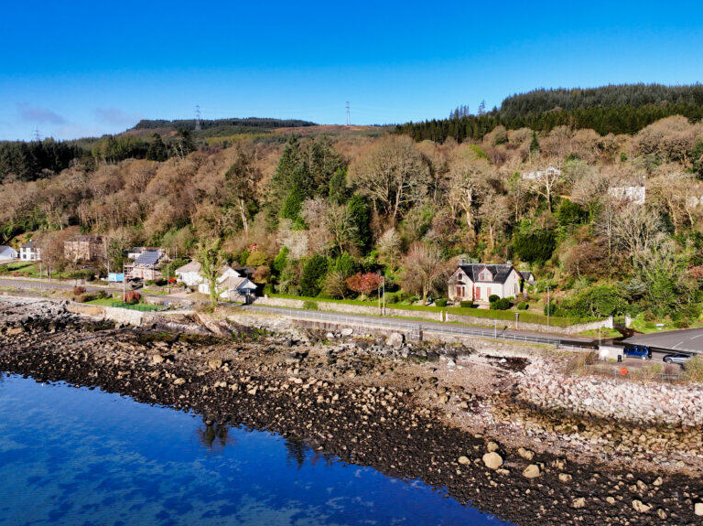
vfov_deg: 44.1
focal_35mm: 32
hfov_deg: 56.2
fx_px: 649
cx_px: 440
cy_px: 247
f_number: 2.8
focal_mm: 12.29
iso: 120
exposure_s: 1/160
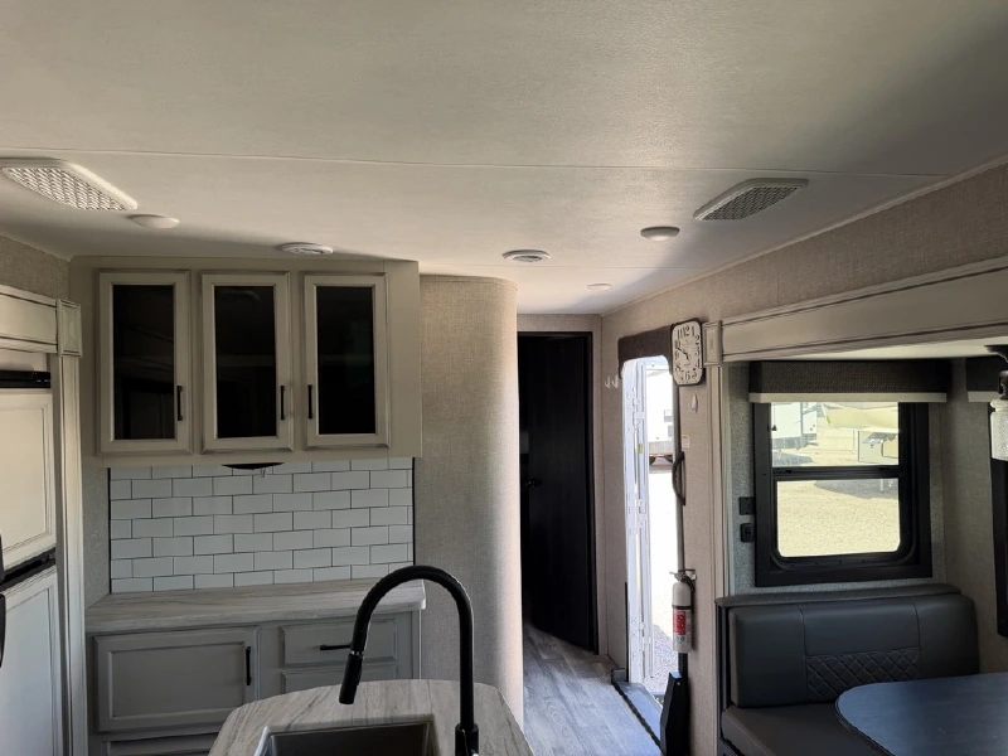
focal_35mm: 24
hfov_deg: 71.6
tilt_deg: +4.4
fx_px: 699
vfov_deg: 56.8
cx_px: 504
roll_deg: -1.2
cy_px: 378
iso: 125
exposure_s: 1/208
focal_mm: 6.76
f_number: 1.78
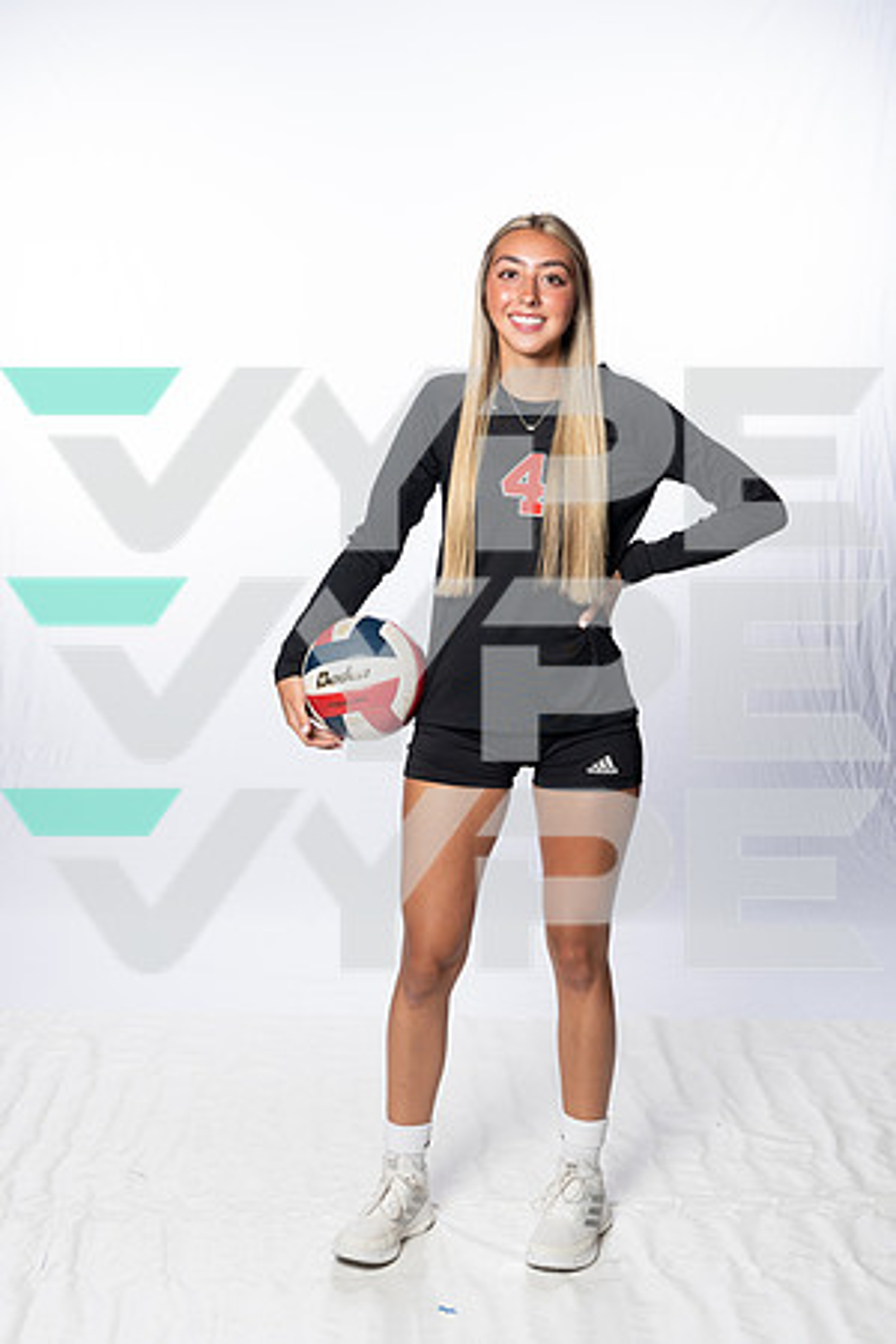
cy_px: 672
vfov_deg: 37.5
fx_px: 1979
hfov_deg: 25.5
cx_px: 448
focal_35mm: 53
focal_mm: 53
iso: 800
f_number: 8
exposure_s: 1/250
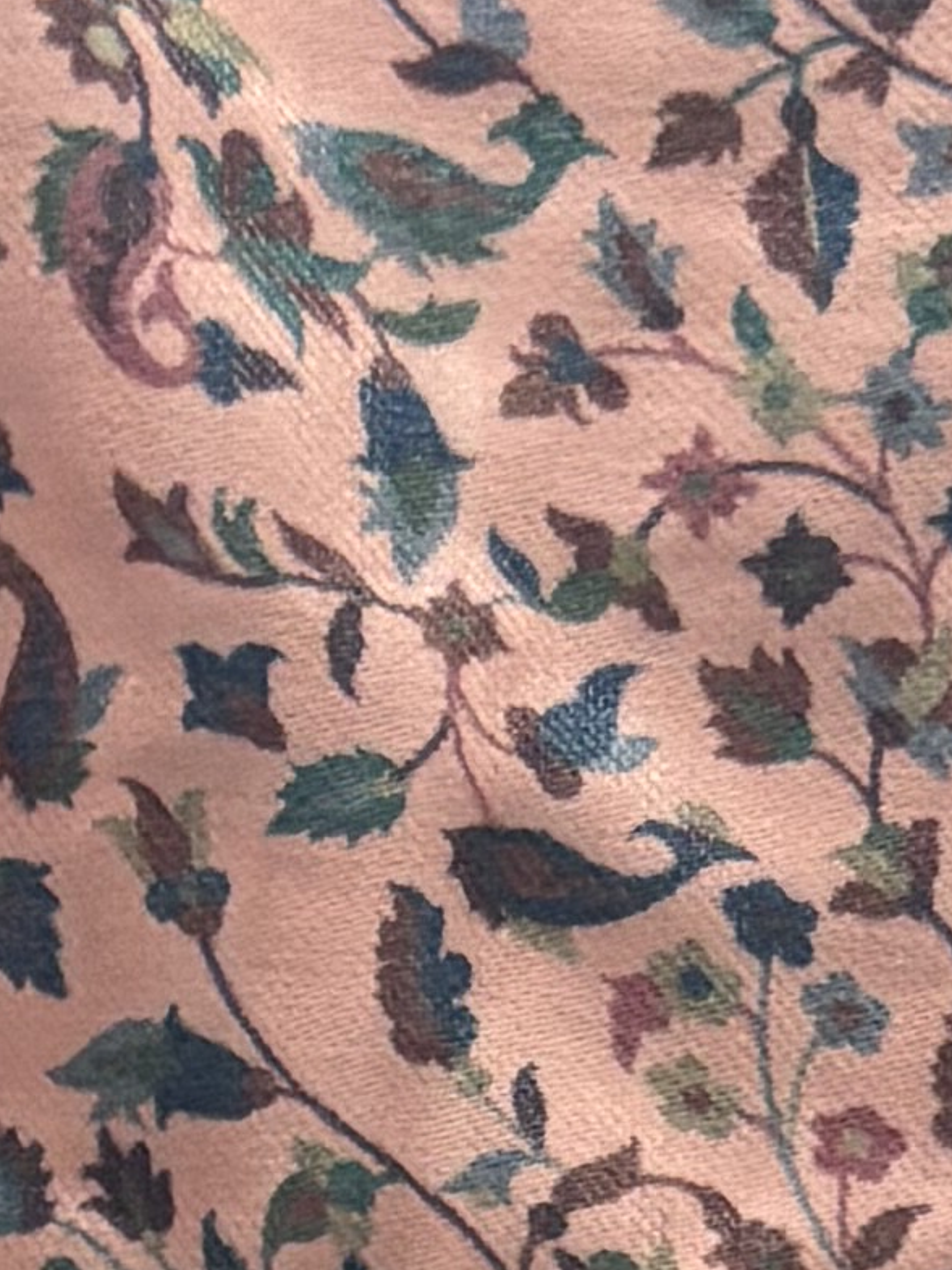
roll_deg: +0.1
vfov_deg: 8.4
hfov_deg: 7.8
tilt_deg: -3.1
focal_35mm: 189
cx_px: 1196
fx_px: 6934
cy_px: 4056
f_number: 1.6
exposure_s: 1/50
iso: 320
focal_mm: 5.96
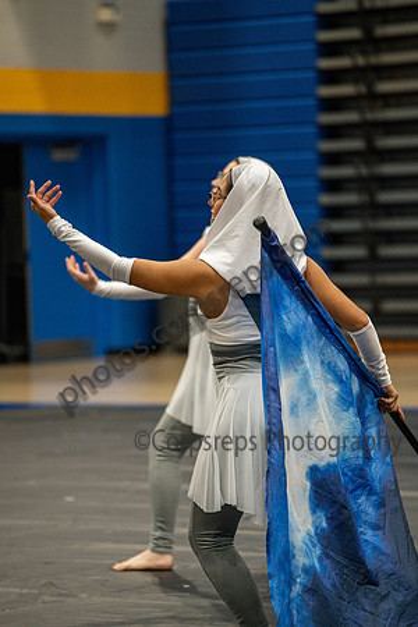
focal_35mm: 200
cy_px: 314
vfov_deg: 10.3
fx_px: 3483
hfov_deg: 6.9
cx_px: 209
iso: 5000
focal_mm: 200
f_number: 4
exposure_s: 1/500
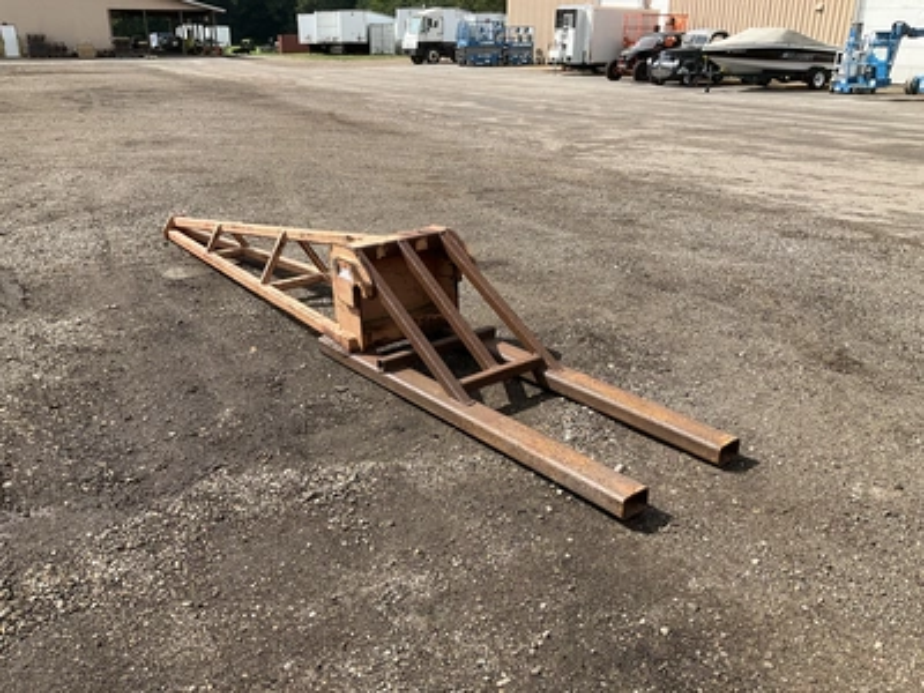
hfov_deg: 61.7
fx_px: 774
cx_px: 462
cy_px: 346
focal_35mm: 29
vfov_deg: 48.2
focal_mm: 3
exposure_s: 1/1534
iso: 25
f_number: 1.8
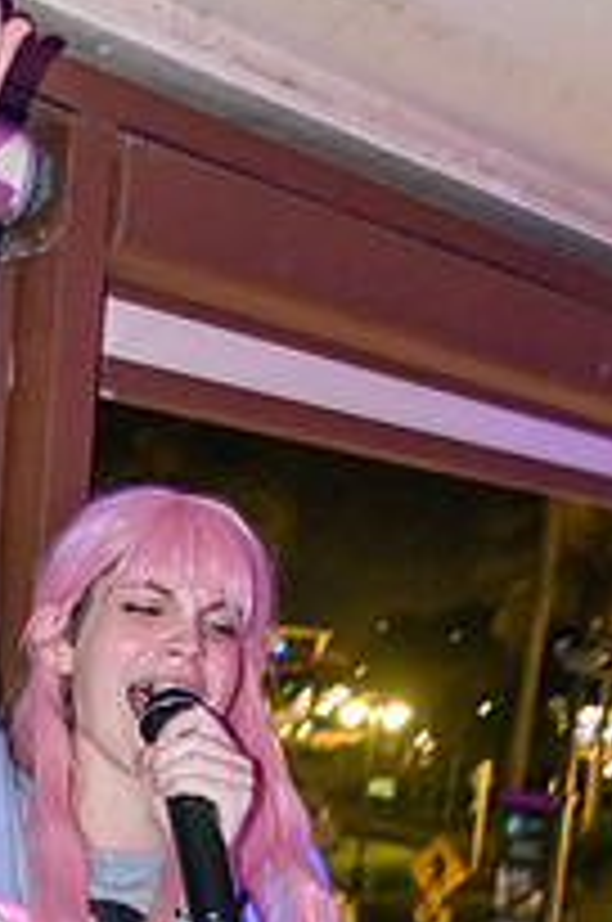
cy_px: 909
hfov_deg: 20.5
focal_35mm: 66
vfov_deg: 28.8
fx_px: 1689
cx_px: 216
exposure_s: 1/60
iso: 6400
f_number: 3.5
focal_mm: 20
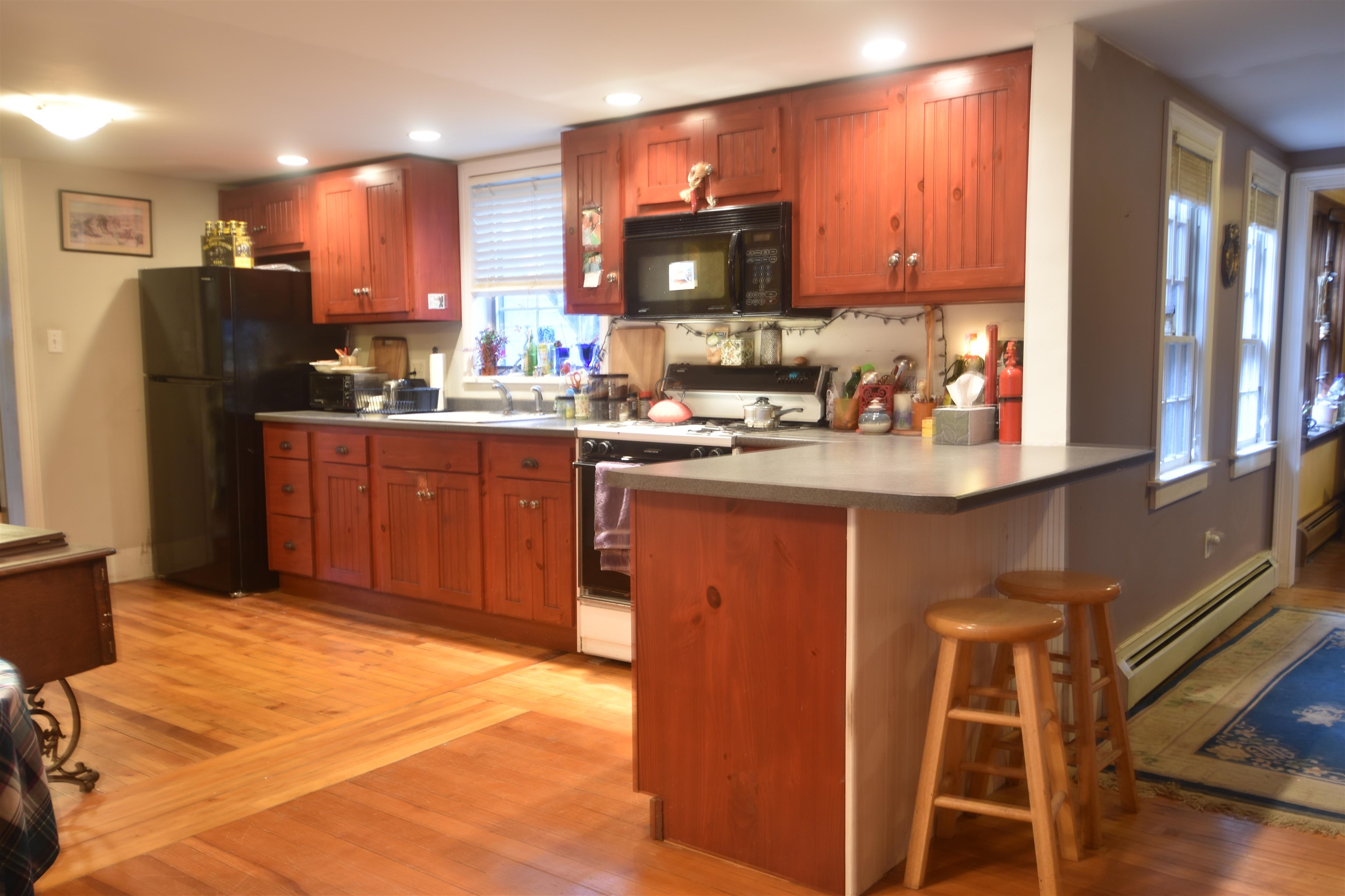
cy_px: 448
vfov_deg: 43.6
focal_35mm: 30
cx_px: 672
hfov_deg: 61.9
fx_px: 1121
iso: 100
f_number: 4.5
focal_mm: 20
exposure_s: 1
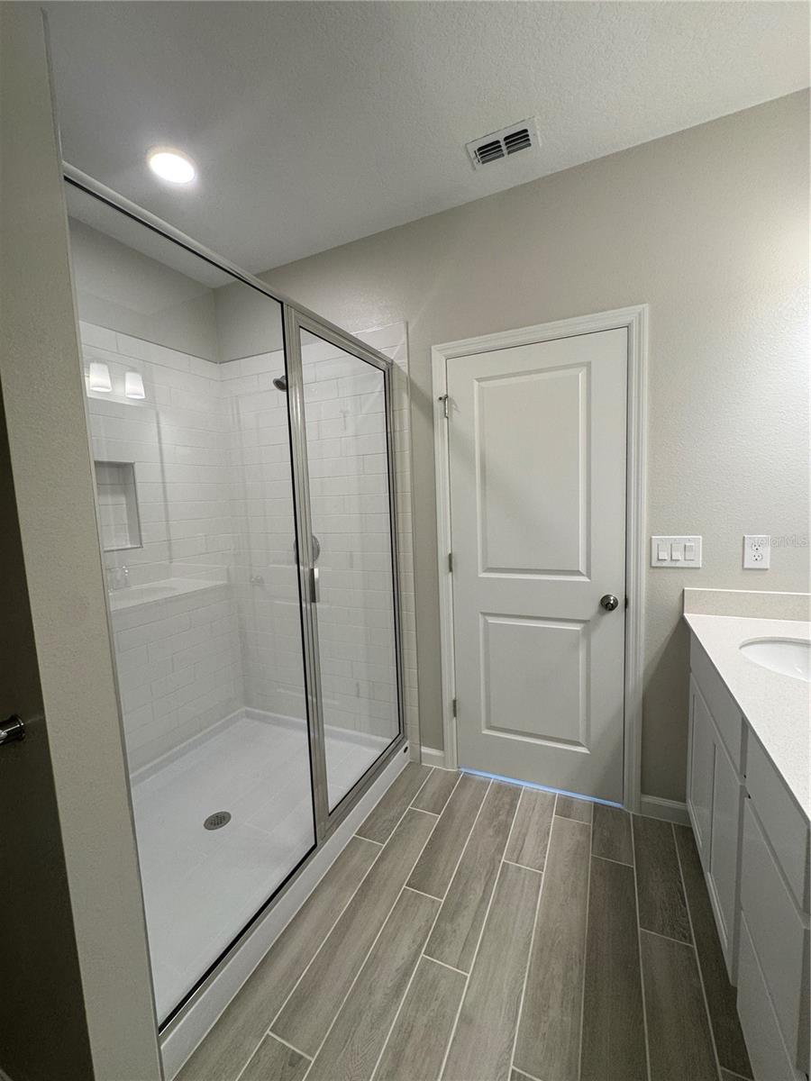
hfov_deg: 85.7
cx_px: 406
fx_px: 437
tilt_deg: -5.7
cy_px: 540
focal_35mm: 14
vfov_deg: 102.1
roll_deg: +2.9
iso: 125
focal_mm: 2.22
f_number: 2.2
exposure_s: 1/120
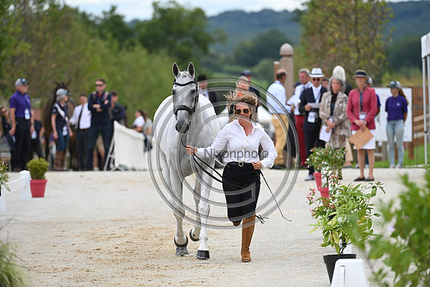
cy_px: 144
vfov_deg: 4.4
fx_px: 3703
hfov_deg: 6.6
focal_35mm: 310
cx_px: 215
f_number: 5.6
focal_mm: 310
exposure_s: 1/1600
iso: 560
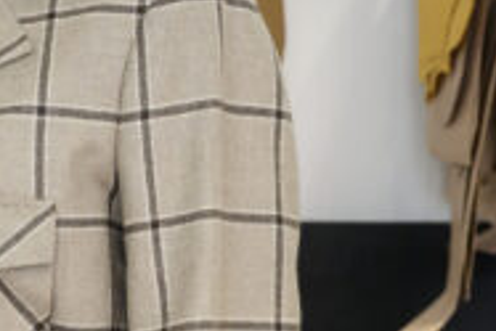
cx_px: -61
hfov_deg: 13.3
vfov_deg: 9.0
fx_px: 2087
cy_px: 357
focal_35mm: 151
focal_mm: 32.5
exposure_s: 1/125
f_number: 5
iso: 2000
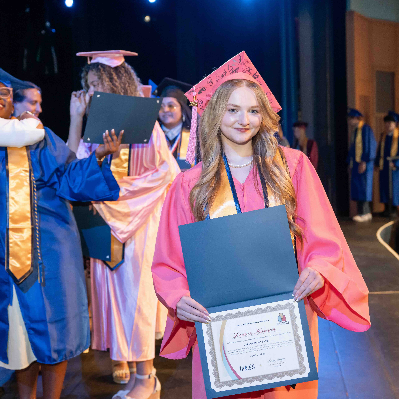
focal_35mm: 55
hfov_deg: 31.0
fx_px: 717
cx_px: 245
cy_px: 202
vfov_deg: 31.1
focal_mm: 40
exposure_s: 1/250
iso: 1600
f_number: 3.5
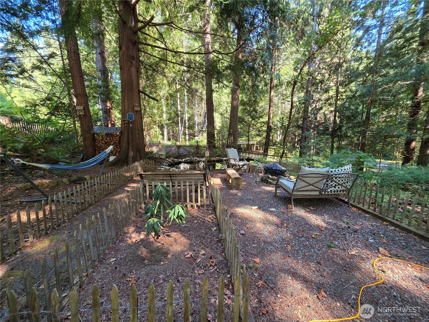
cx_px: 214
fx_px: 161
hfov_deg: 106.2
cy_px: 161
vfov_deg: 89.9
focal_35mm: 13
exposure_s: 1/120
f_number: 1.9
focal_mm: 2.2
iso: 160
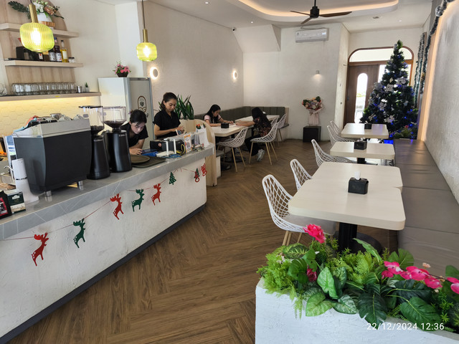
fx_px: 305
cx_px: 230
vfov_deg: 58.9
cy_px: 172
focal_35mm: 23
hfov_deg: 73.9
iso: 100
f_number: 1.6
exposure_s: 1/100
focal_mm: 6.57
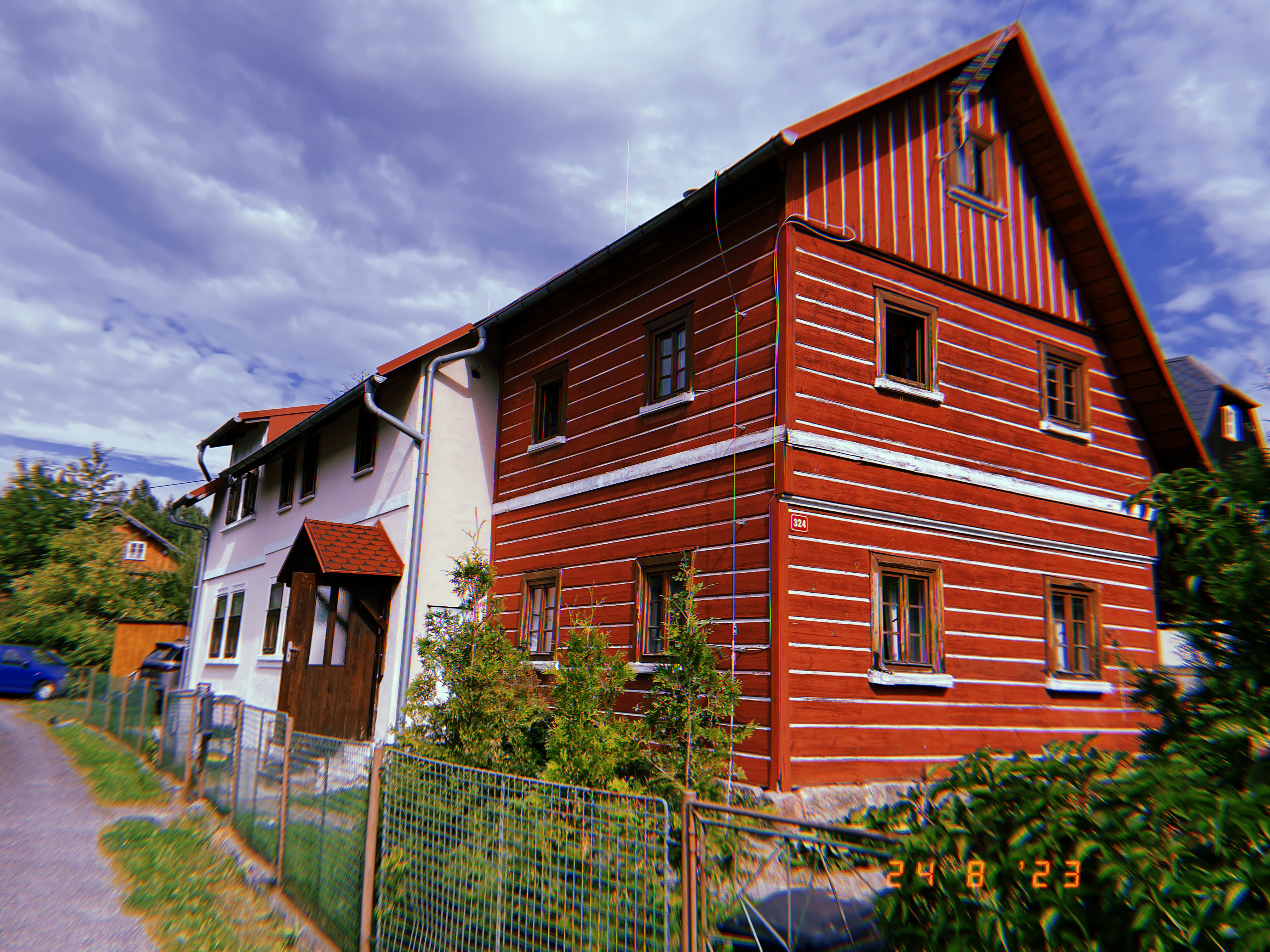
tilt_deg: +12.4
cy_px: 476
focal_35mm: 26
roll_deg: +1.3
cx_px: 635
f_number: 1.6
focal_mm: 4.2
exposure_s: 1/4292
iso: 50
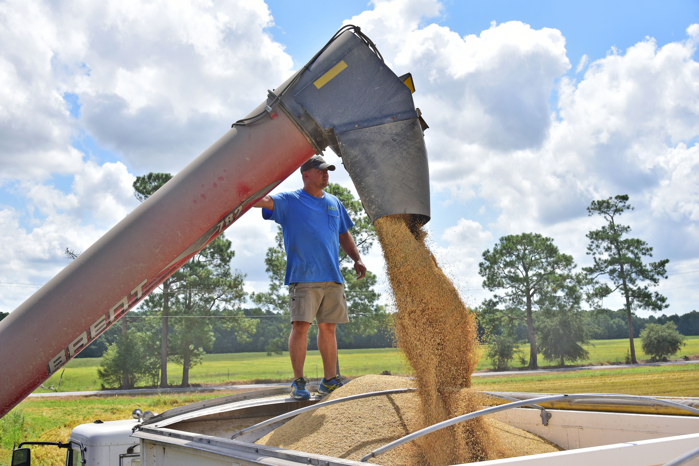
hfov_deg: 44.5
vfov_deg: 30.5
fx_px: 855
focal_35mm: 44
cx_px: 350
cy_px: 233
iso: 250
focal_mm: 44
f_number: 7.1
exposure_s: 1/800
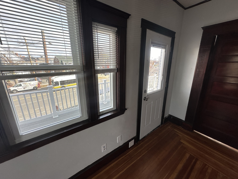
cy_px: 90
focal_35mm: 14
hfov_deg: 102.1
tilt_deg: -19.4
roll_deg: -1.4
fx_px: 96
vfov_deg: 85.7
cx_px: 119
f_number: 2.2
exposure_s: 1/131
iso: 40
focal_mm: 2.22
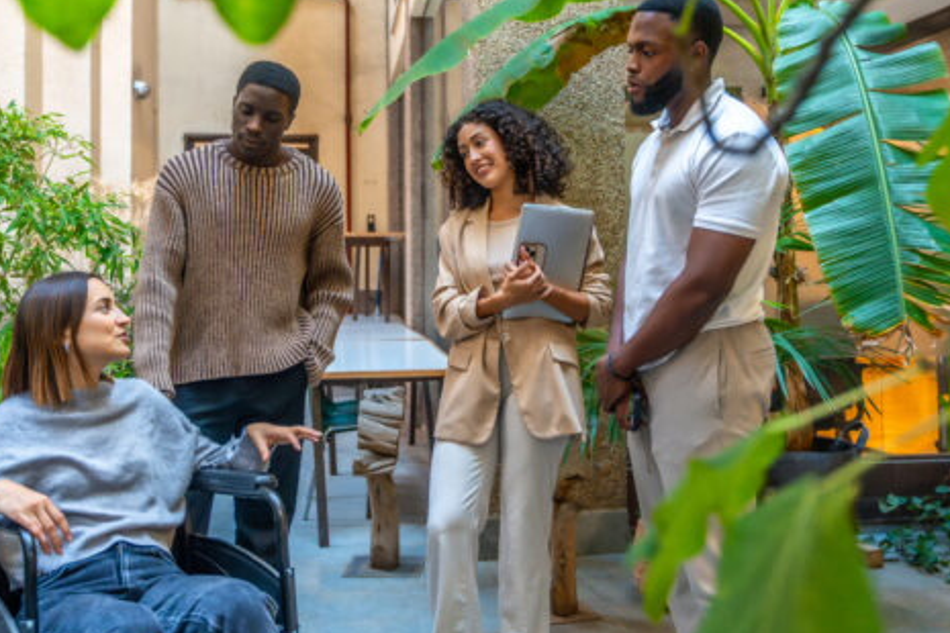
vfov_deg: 33.3
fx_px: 1055
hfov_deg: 48.4
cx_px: 454
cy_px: 251
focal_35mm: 40
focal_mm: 31
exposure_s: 1/160
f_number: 2.8
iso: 2500
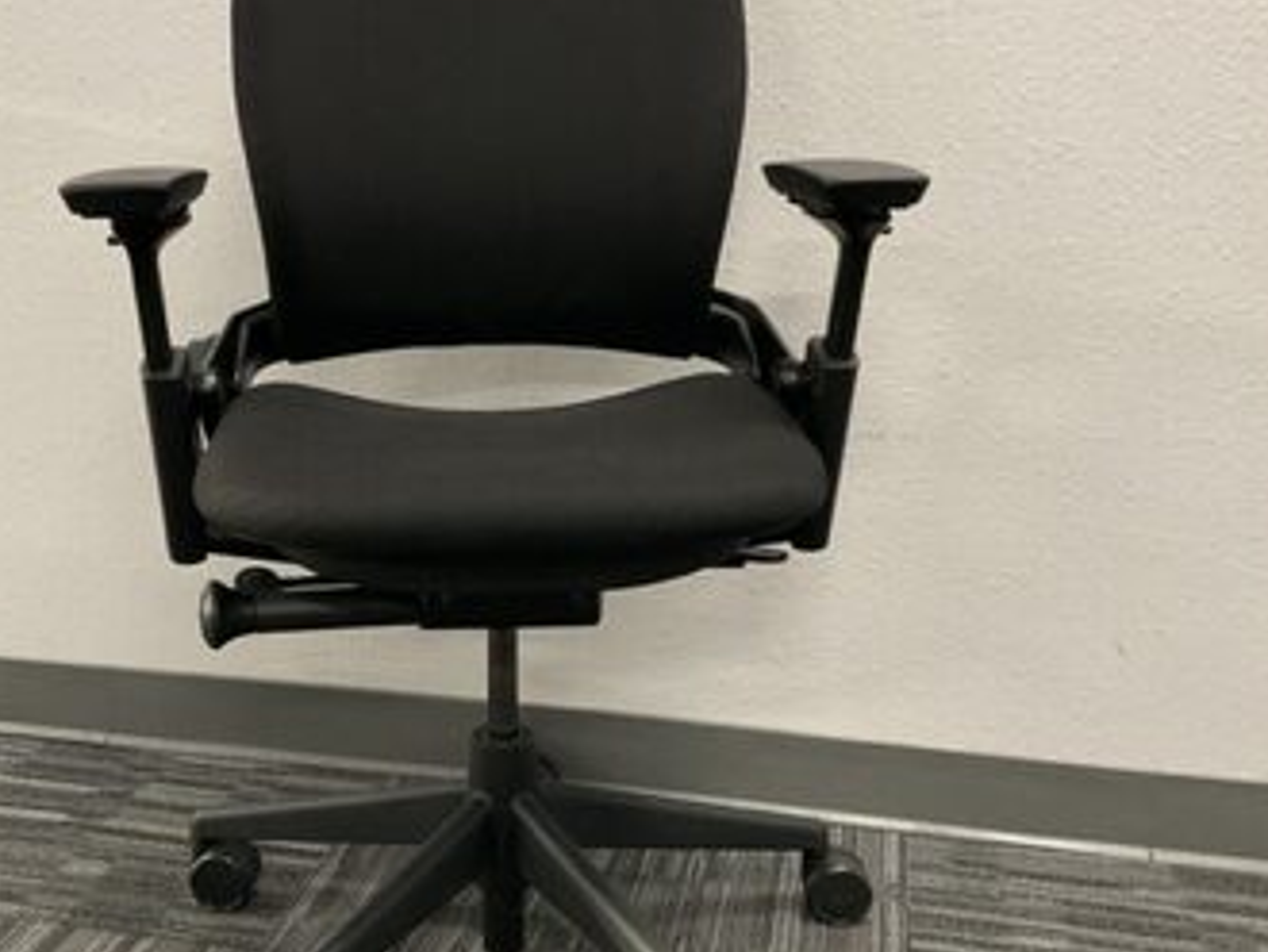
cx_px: 480
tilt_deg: -13.4
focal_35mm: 44
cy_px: 463
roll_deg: +0.1
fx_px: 1613
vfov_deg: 32.9
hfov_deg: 42.6
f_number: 1.8
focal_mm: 3
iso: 200
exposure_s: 1/60
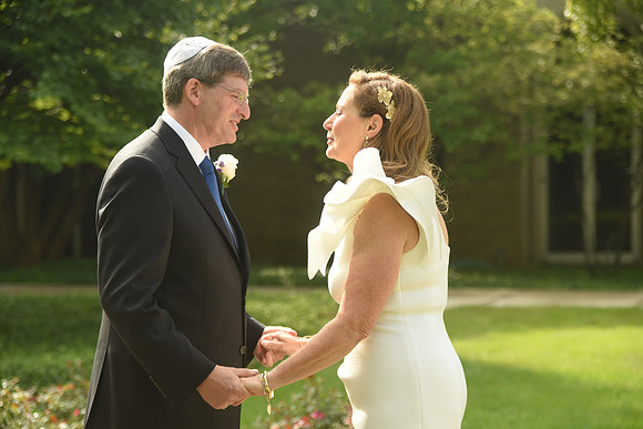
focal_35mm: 105
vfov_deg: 13.0
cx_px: 322
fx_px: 1876
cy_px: 214
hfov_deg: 19.5
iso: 200
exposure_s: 1/320
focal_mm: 105
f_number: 4.5
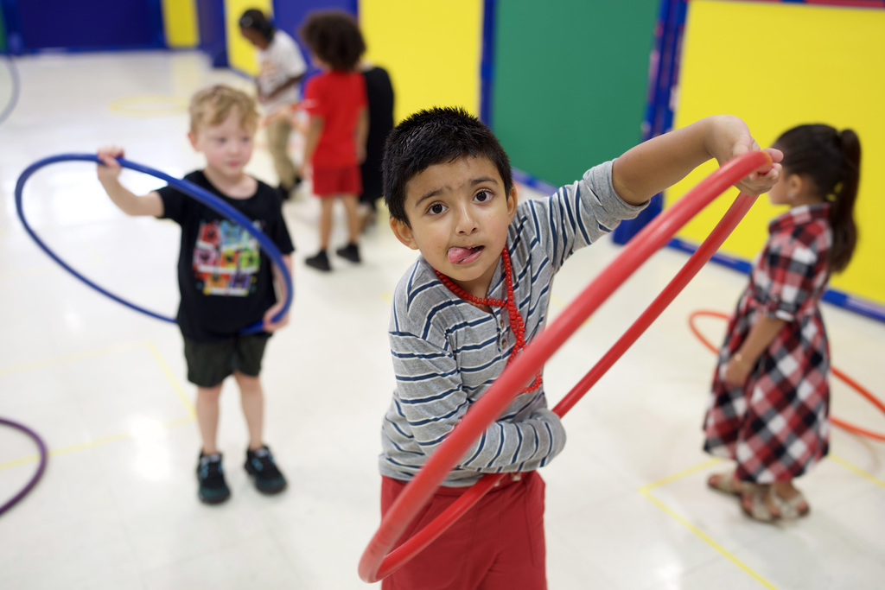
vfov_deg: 37.9
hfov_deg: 54.4
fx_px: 860
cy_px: 295
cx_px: 442
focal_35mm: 35
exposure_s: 1/50
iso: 200
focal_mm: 35
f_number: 2
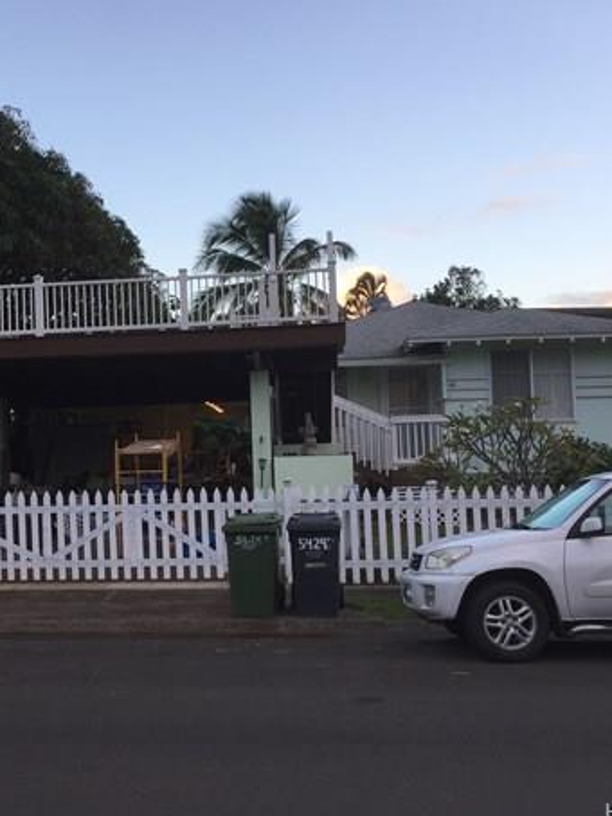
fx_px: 966
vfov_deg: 45.8
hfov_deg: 34.7
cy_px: 398
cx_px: 187
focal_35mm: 41
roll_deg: -0.5
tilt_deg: +4.6
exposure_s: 1/177
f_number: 2.2
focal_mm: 4.15
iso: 32
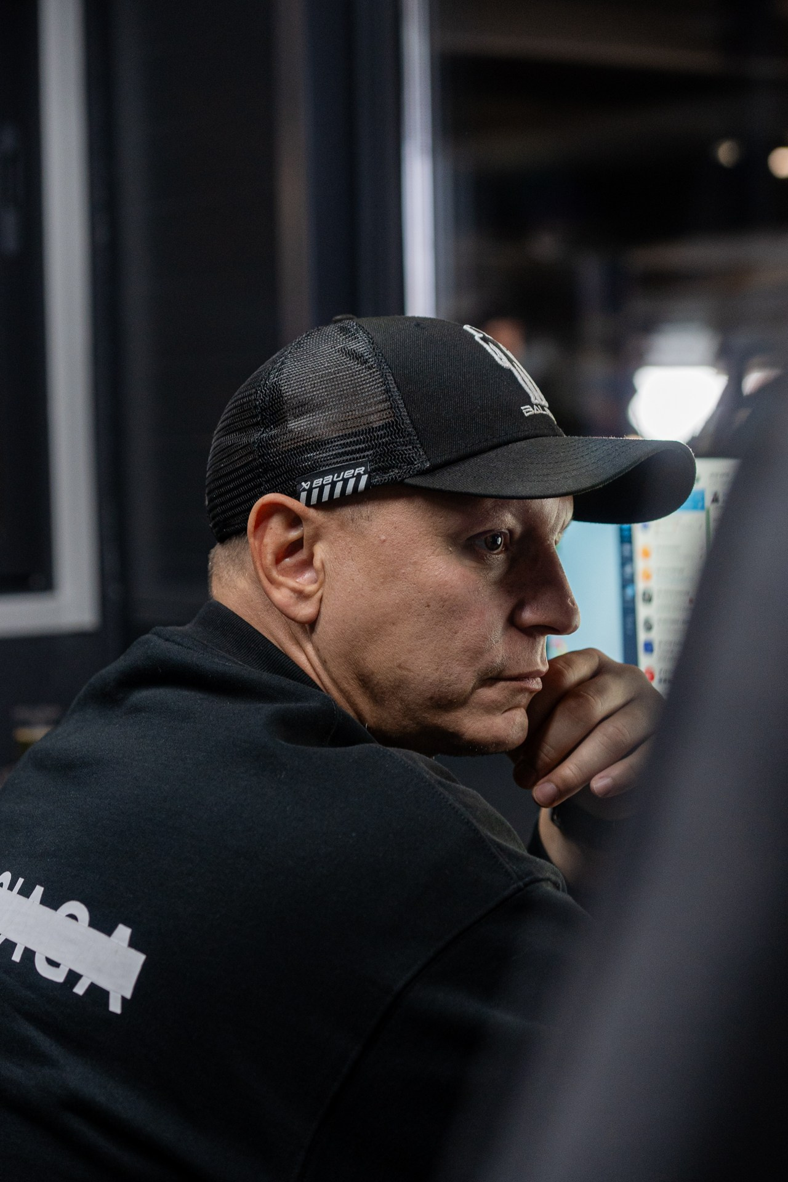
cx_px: 394
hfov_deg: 17.9
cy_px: 591
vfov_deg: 26.7
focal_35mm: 76
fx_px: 2495
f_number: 2.8
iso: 640
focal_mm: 51.3
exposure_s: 1/125
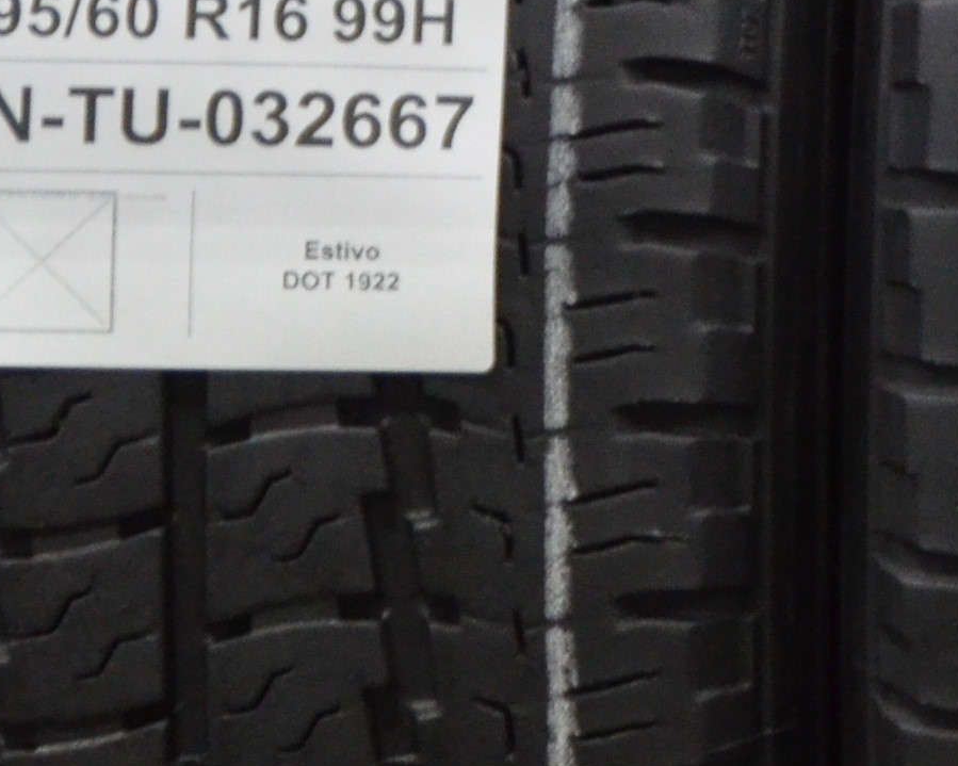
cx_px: 2157
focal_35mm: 270
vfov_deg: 5.7
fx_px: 7642
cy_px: 97
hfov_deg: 6.8
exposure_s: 1/30
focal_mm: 35
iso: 1400
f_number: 4.2
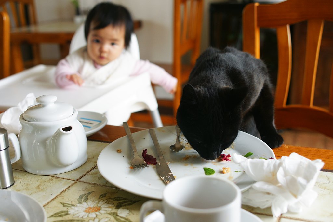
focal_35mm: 42
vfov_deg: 31.9
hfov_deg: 46.4
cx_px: 166
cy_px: 111
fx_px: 389
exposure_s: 1/60
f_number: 2.8
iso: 200
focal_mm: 28
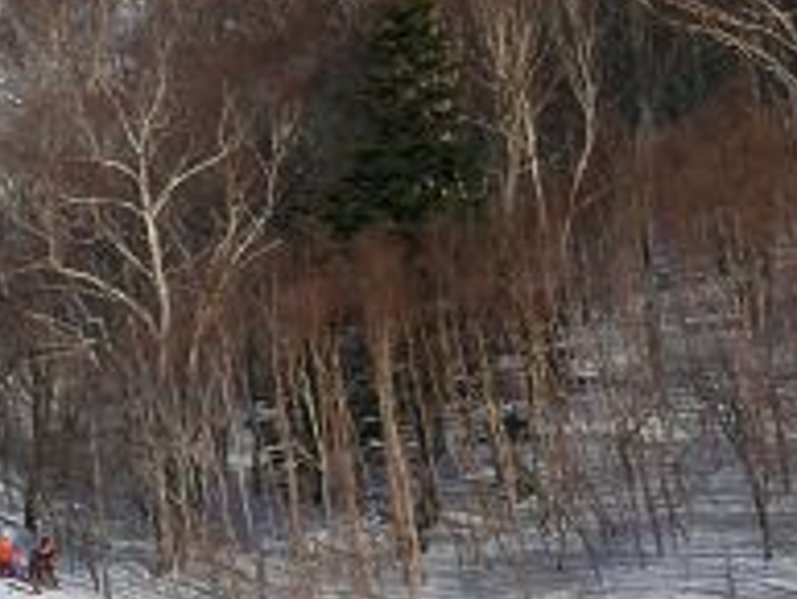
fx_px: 8732
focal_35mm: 379
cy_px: 669
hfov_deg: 5.2
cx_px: 489
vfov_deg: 3.9
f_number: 4.5
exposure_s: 1/1024
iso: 50
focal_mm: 17.4
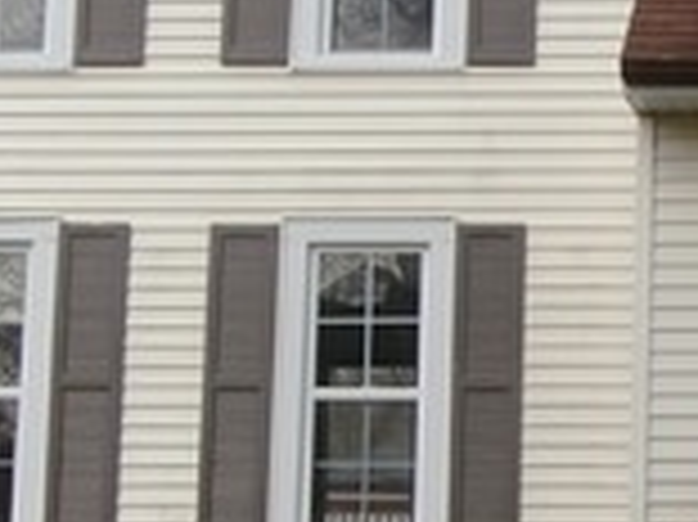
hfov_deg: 18.9
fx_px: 1995
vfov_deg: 14.9
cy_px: 252
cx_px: 806
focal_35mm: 99
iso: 100
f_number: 3
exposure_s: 1/800
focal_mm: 4.2
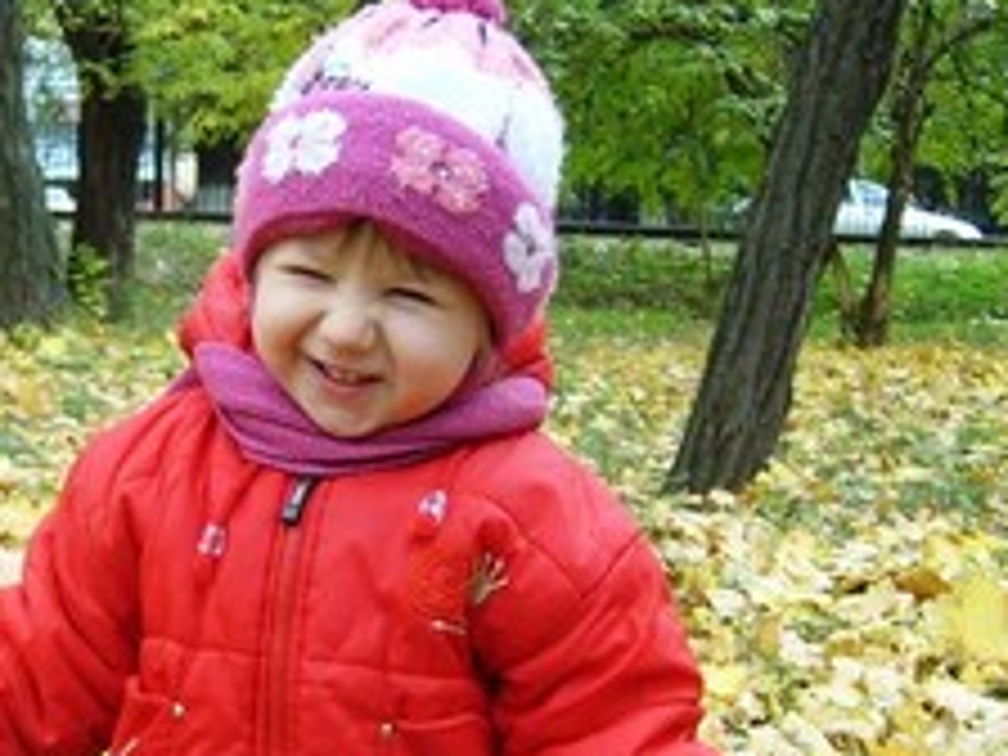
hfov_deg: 24.7
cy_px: 542
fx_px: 2271
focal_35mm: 78
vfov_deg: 18.8
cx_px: 238
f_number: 2.8
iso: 50
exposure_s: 1/250
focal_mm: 5.8
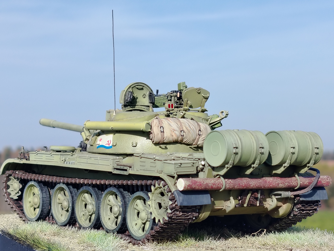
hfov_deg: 21.8
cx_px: 167
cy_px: 126
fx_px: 868
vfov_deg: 16.4
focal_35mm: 90
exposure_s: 1/587
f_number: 1.75
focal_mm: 5.25
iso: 100
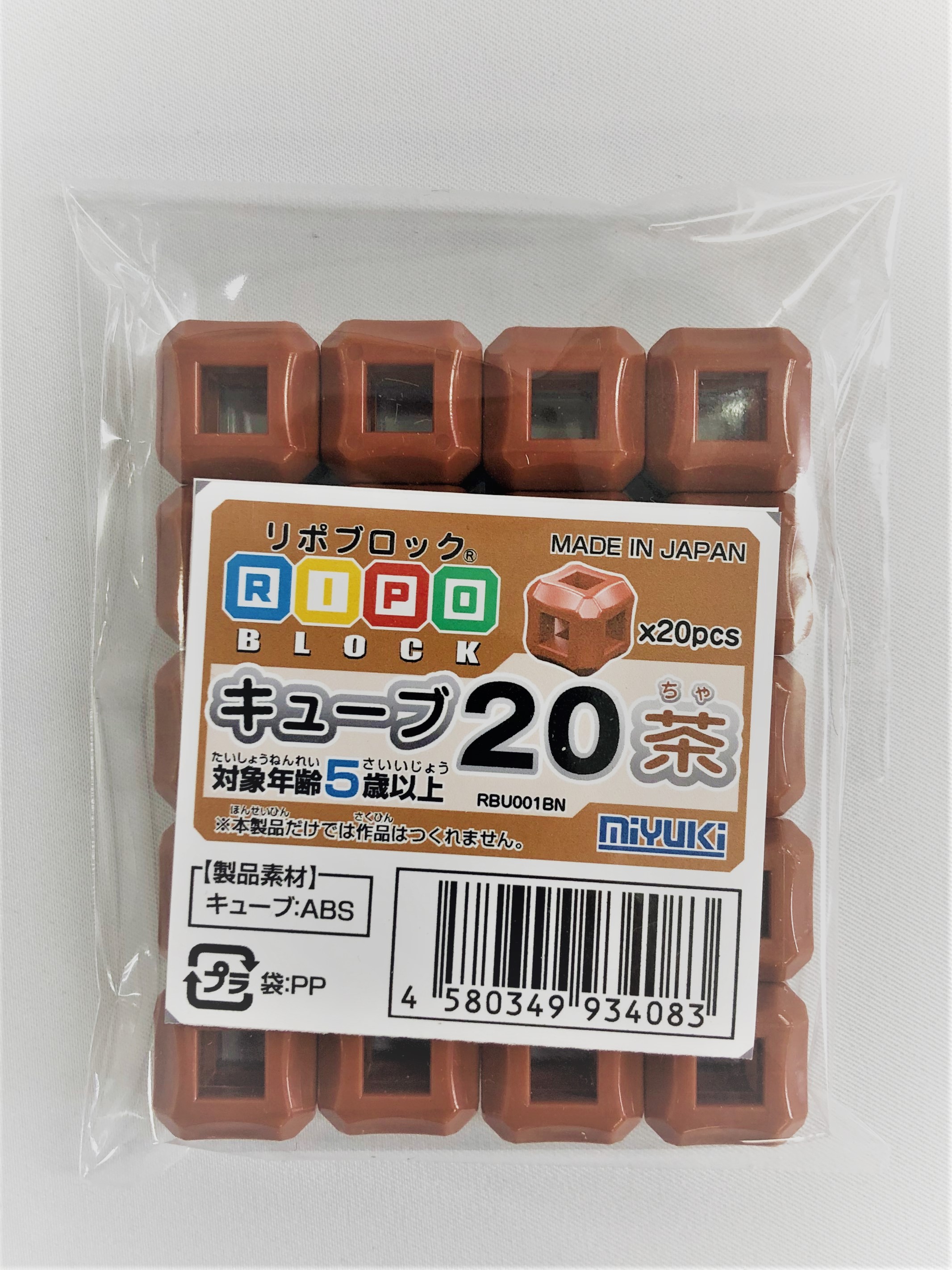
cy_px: 635
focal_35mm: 28
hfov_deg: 49.7
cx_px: 476
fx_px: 1027
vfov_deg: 63.4
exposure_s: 1/33
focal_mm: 3.99
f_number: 1.8
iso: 25
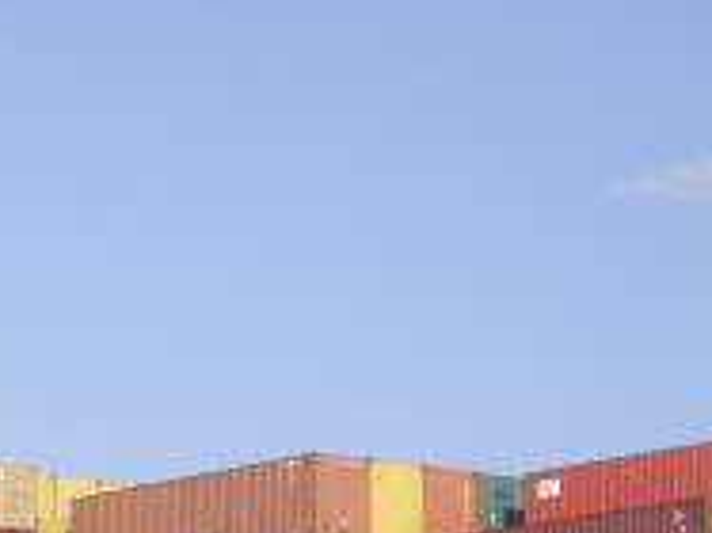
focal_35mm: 208
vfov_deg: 6.9
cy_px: 1119
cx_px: 15
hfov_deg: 9.5
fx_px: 4276
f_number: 2.8
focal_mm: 7.9
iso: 64
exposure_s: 1/800
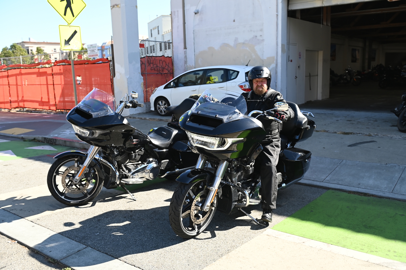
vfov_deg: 41.1
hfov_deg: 58.8
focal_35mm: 32
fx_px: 361
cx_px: 203
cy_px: 135
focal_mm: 32
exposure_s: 1/800
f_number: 4.5
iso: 400
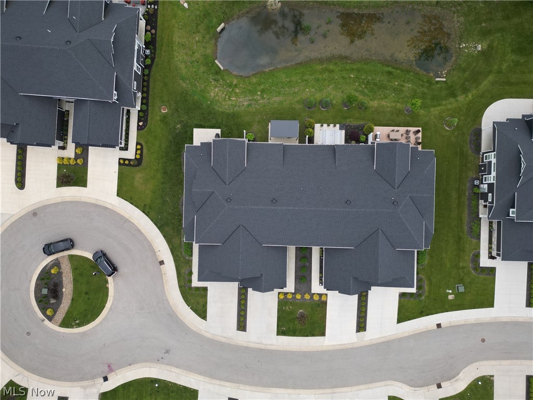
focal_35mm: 24
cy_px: 200
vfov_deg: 56.8
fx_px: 370
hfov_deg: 71.6
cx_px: 266
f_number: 1.7
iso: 100
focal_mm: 6.72
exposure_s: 1/1250
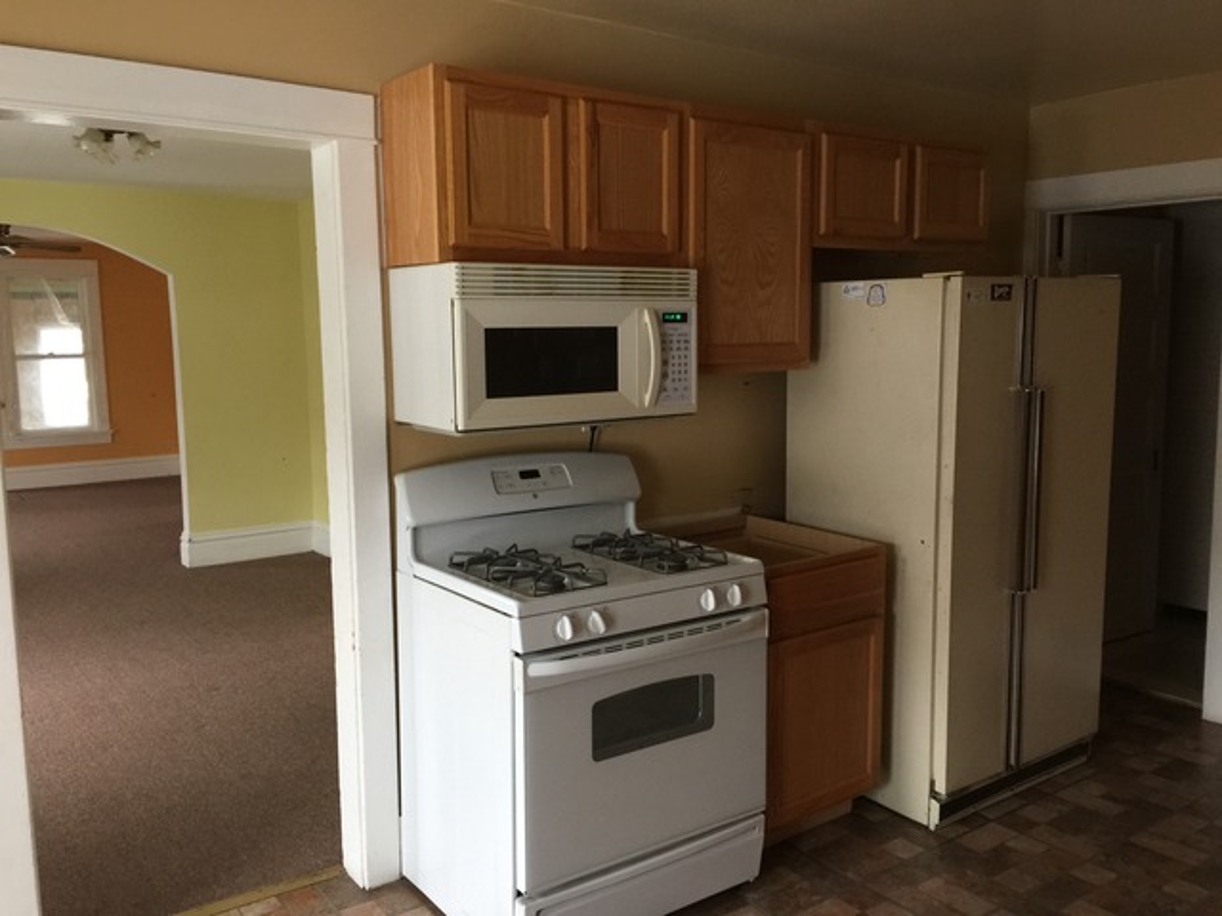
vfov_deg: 48.2
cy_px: 458
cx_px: 611
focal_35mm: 29
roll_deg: +1.4
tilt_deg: -6.6
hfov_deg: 61.7
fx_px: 1024
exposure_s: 1/15
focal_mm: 4.15
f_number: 2.2
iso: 80
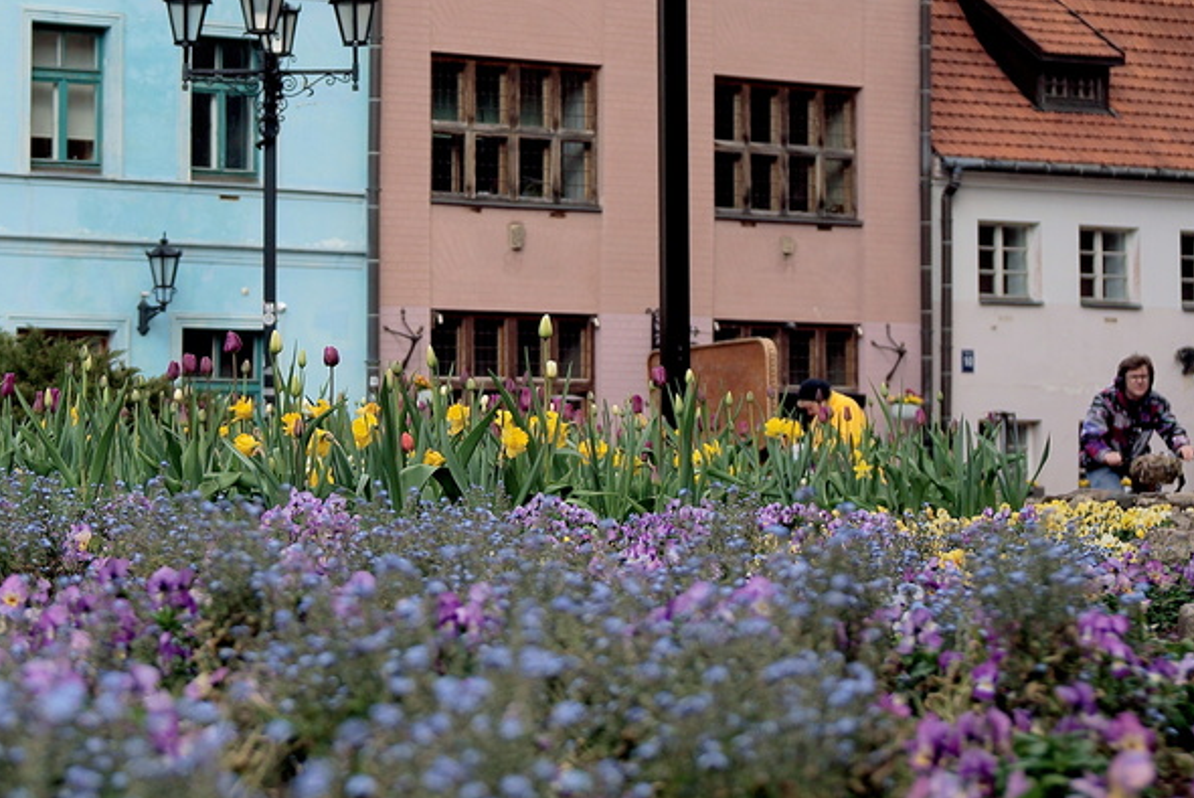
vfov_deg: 14.5
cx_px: 431
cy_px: 196
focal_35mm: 94
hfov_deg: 21.7
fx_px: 3111
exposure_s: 1/800
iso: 100
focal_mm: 41
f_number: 4
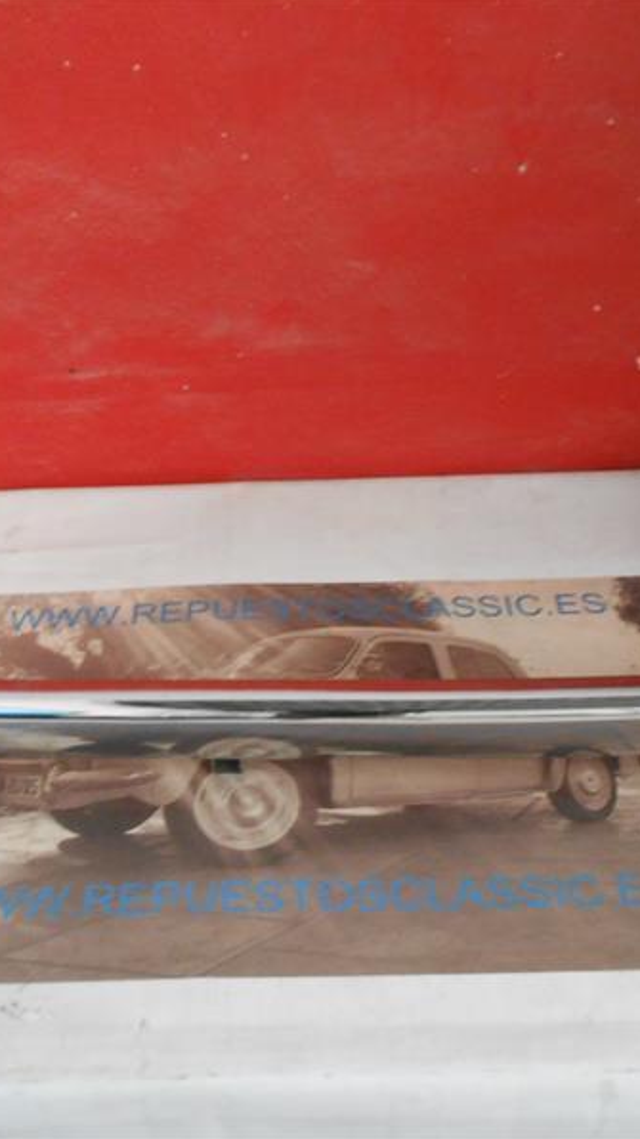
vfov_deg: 52.8
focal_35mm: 38
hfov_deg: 31.1
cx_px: 283
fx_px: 1147
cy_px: 568
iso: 400
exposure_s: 1/13
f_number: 3.5
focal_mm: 4.6
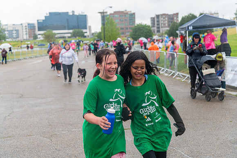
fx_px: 382
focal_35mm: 58
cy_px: 79
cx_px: 118
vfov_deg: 23.4
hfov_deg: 34.5
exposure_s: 1/2500
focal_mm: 58
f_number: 4
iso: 1600
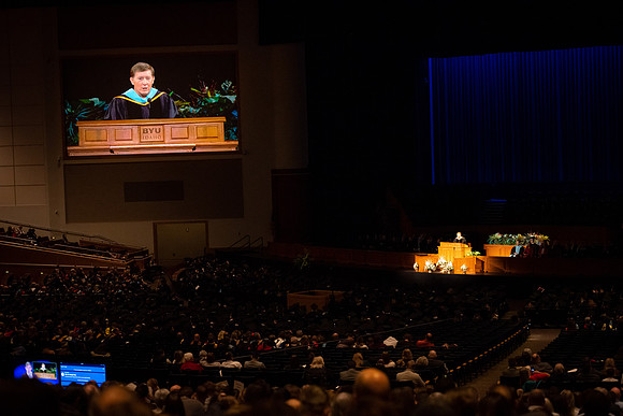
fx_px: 1350
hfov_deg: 26.0
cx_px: 312
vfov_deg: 17.5
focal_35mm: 78
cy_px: 208
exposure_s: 1/200
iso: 2000
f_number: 2.8
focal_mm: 78
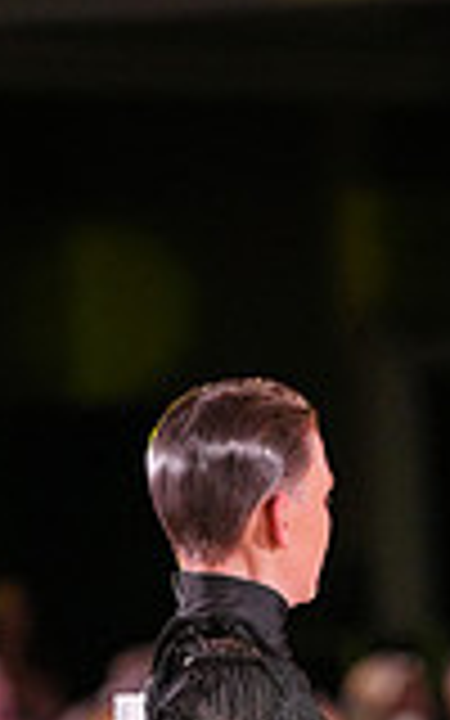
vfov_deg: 3.7
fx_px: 11224
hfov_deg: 2.3
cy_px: 1206
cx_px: 484
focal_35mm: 572
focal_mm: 155
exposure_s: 1/400
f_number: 2.8
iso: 1250
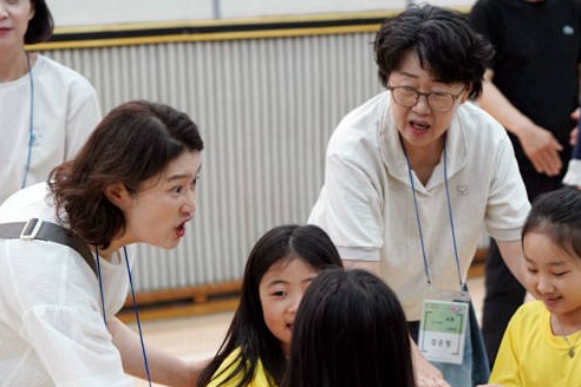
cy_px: 308
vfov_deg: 10.7
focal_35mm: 128
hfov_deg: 15.9
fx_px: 2066
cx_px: 501
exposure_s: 1/160
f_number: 3.5
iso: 1600
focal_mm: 70
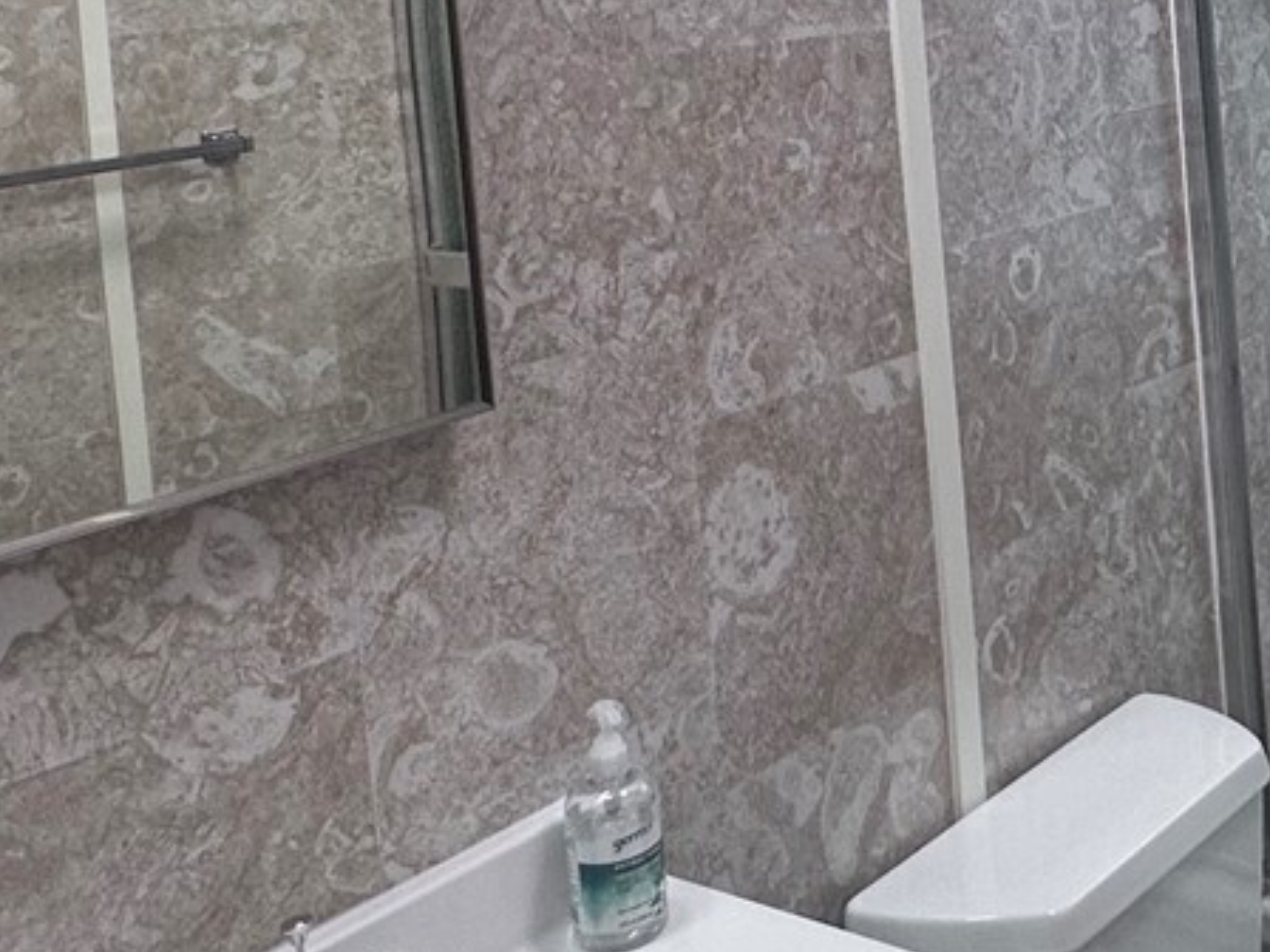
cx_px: 1202
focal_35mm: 50
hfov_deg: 35.4
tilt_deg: -2.1
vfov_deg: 27.7
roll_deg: +3.9
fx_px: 1834
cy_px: 34
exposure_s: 1/120
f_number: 2.2
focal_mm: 2.22
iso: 100
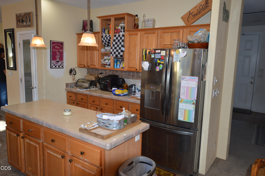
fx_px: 199
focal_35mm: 27
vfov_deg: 47.8
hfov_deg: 67.4
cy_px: 88
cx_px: 132
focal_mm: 18
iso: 400
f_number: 4
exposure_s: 1/100
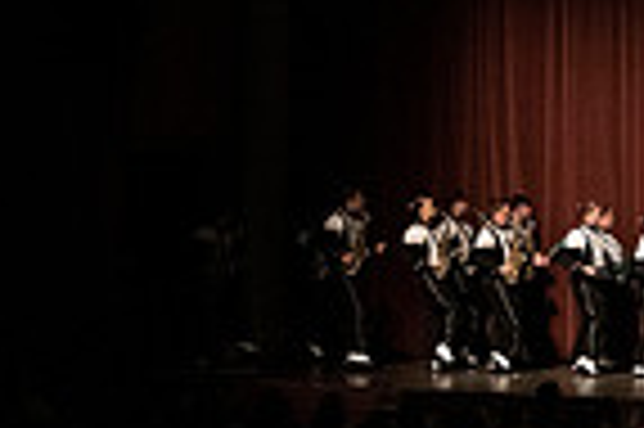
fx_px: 2752
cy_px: 142
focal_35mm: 154
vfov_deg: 8.9
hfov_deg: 12.4
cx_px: 1090
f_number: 4
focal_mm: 38
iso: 8000
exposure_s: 1/500
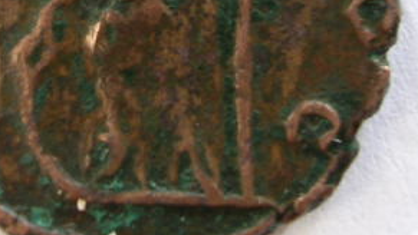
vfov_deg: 13.0
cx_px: 132
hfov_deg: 23.3
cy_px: -37
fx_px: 1009
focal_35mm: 91
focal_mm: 5.8
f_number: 2.8
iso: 100
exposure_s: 1/49.5
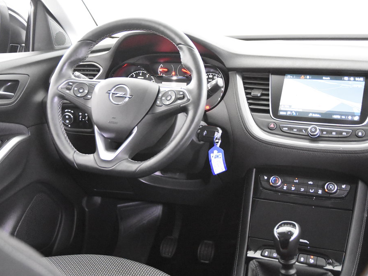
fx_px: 537
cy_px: 138
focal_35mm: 51
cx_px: 179
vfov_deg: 28.8
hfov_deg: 37.8
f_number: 3.3
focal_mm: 31
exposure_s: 1/50
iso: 12800
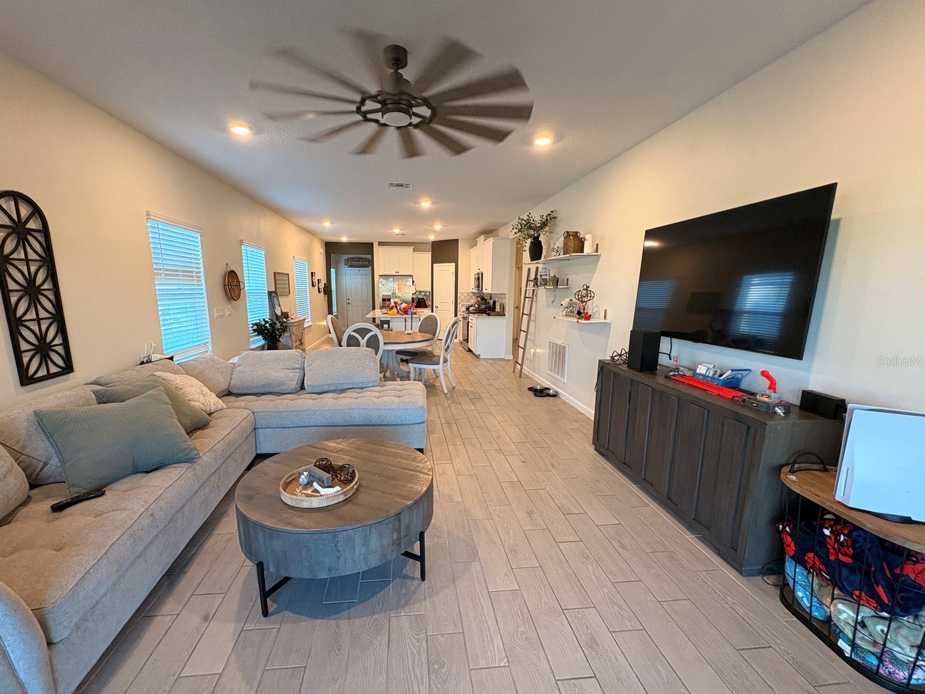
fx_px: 401
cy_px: 361
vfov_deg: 81.7
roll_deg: -0.1
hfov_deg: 98.1
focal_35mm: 15
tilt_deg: -10.1
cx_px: 440
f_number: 2.2
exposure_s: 1/60
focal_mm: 2.22
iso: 200
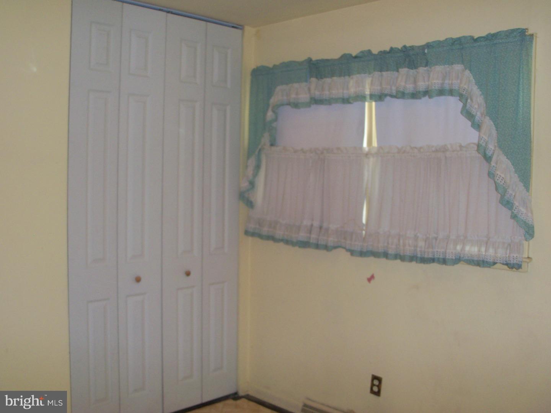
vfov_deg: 40.7
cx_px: 276
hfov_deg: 52.6
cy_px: 206
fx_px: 557
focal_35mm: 35
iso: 100
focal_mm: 6.3
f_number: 3
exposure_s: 1/30
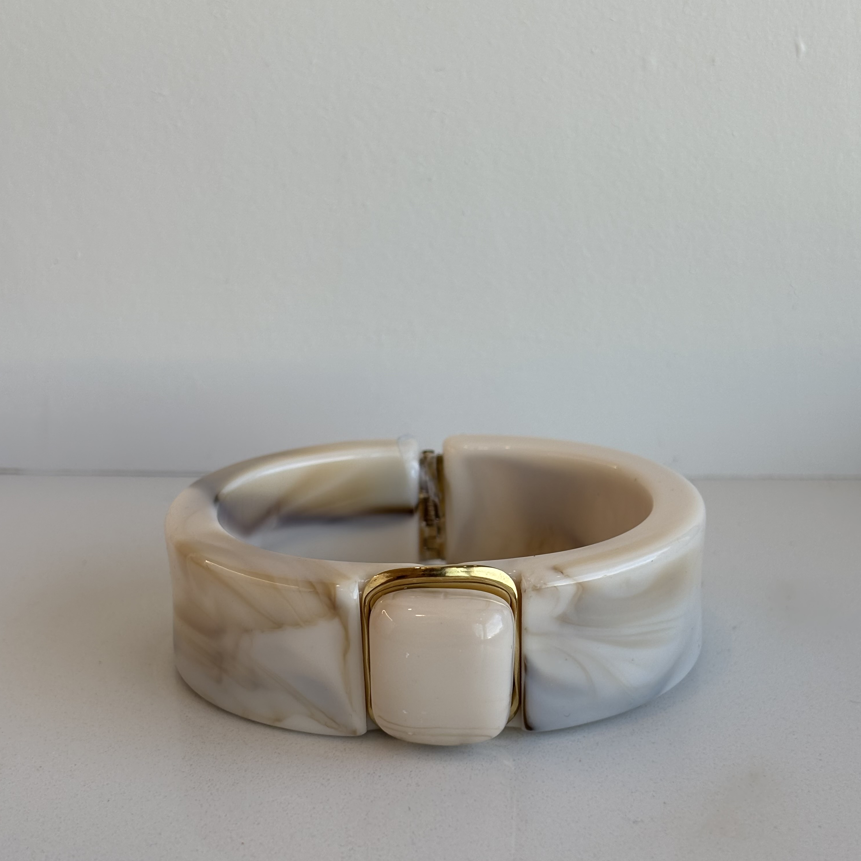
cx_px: 433
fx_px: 1745
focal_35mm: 62
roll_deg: -0.5
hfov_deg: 27.7
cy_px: 543
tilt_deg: -21.1
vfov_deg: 27.6
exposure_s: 1/220
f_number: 1.6
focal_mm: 5.96
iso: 32
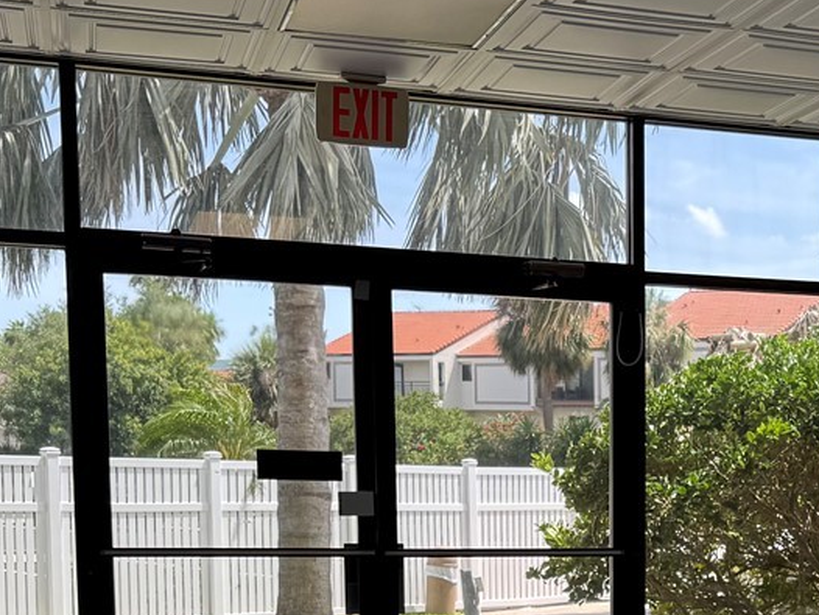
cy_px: 687
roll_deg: +1.1
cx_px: 813
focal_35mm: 73
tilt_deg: -3.7
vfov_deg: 19.3
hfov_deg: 25.4
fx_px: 1728
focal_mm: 6.76
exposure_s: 1/336
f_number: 1.78
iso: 80
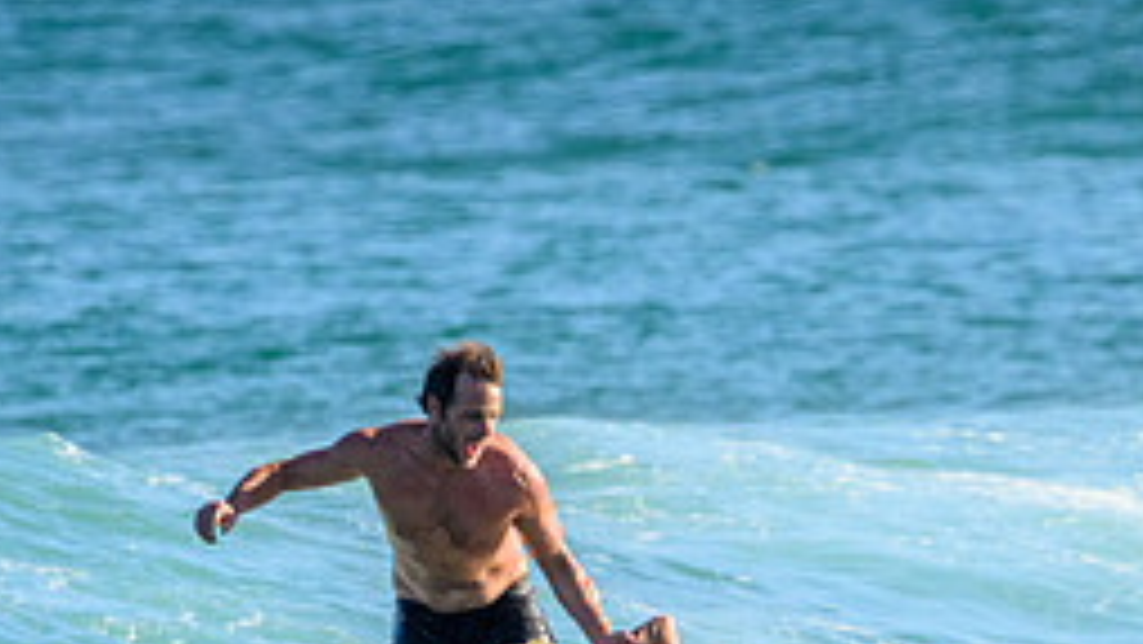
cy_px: 822
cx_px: 585
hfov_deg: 1.1
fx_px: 57961
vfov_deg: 0.6
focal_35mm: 1912
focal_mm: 800
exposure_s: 1/2000
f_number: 11
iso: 1800
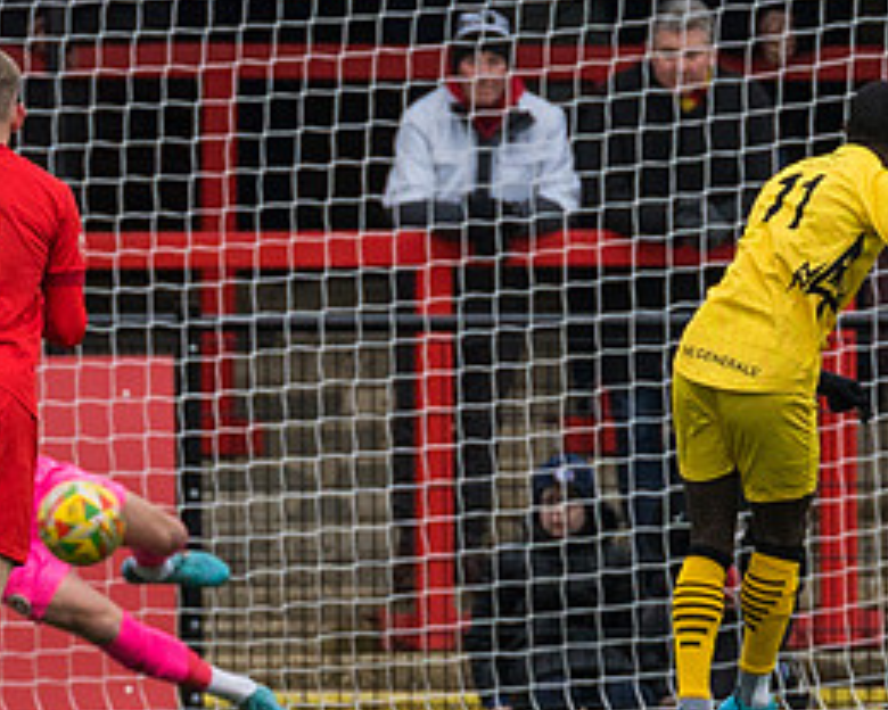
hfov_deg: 1.2
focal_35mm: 1550
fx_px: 40736
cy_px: 678
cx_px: 730
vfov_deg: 1.0
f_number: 4
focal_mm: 300
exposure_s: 1/800
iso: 800
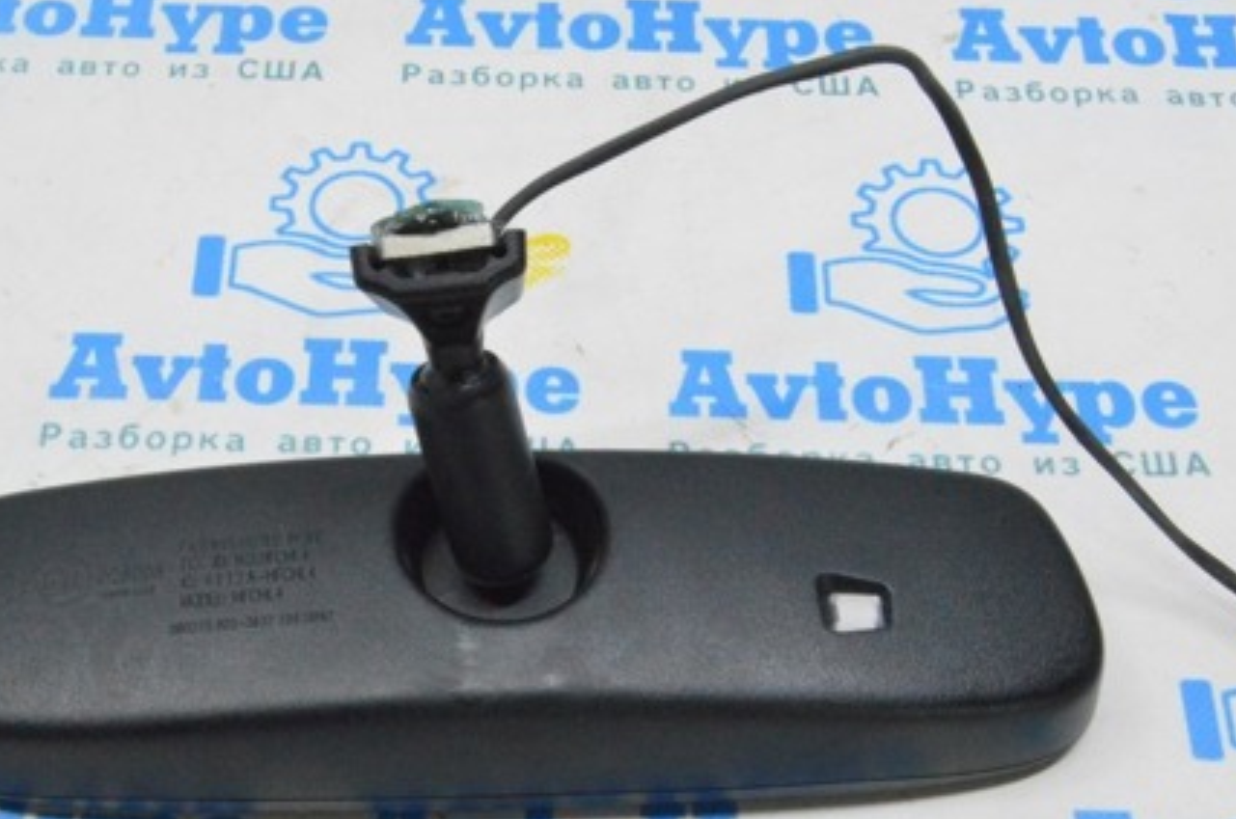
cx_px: 478
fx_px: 2159
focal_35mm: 63
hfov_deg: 31.8
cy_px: 560
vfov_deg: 21.4
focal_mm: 28
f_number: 20
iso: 6400
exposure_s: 1/20
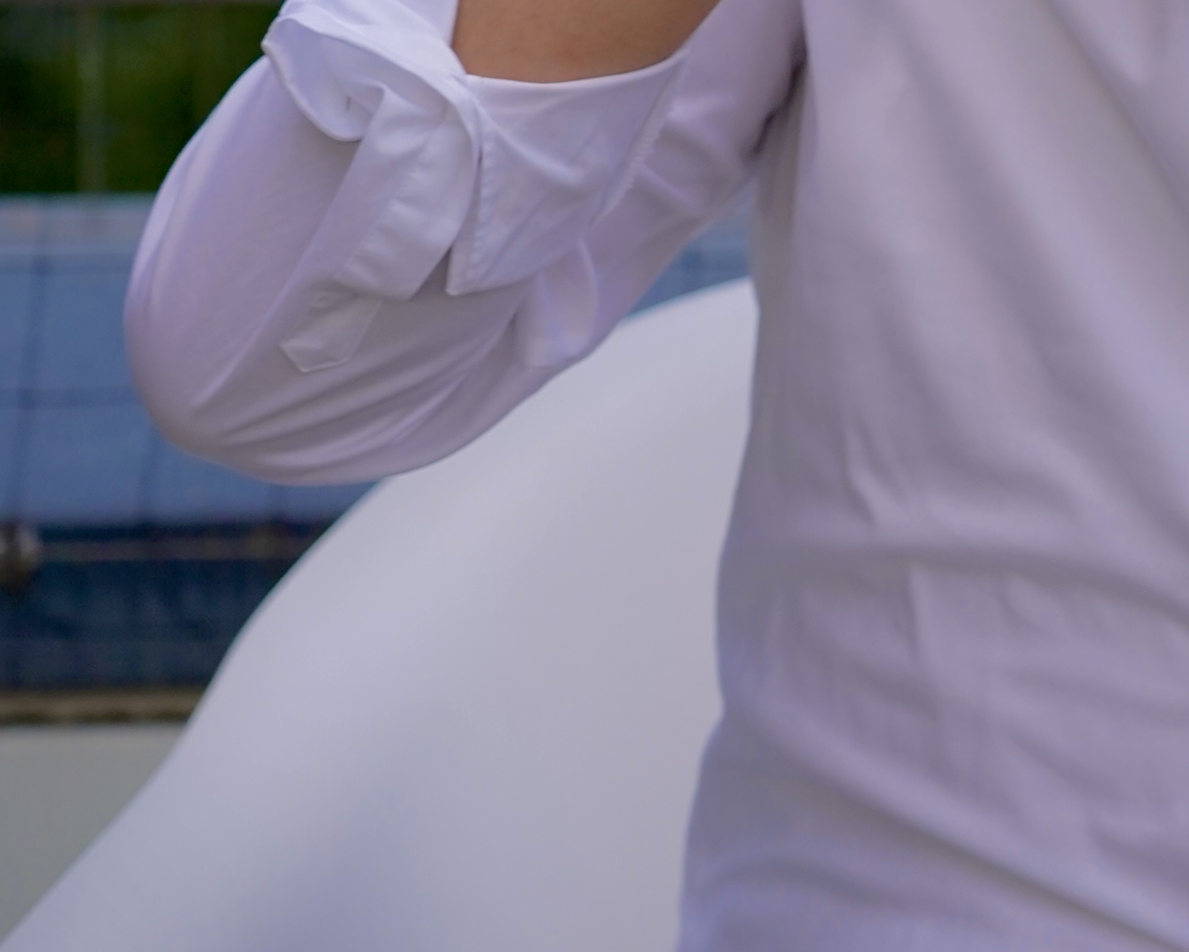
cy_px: -160
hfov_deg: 8.2
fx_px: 8234
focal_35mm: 234
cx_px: 1219
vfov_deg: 6.6
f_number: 4
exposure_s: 1/160
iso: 500
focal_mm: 75
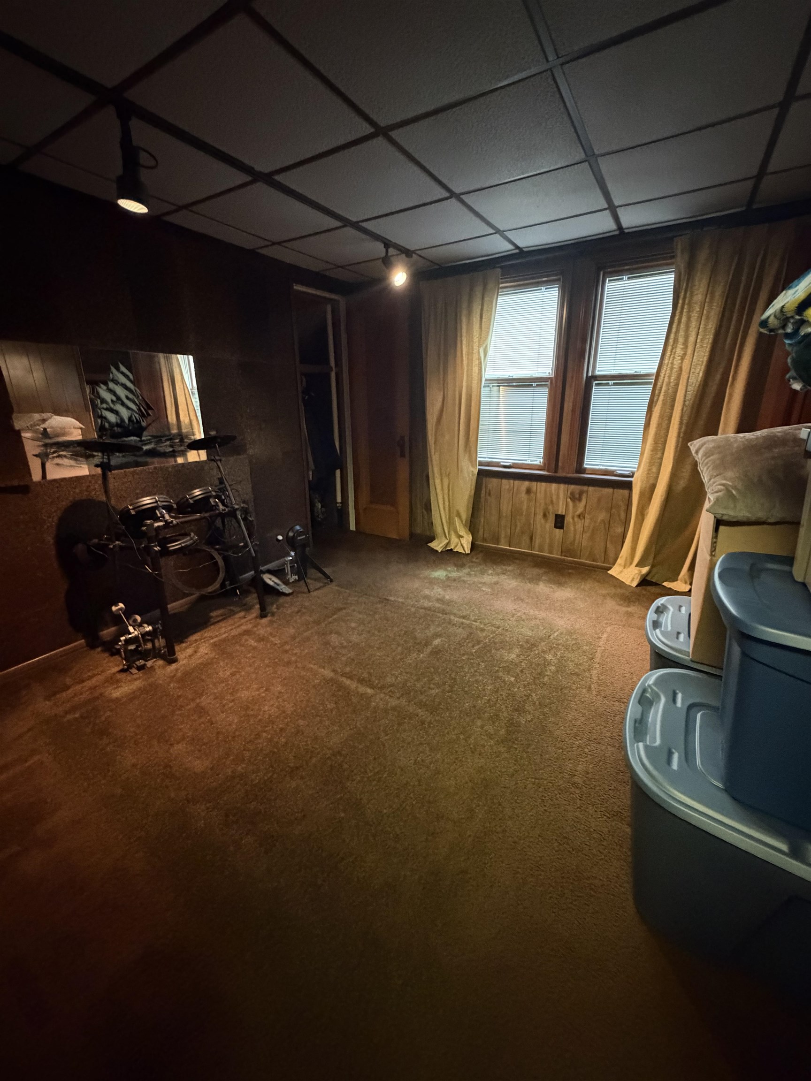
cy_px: 540
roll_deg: +0.1
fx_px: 437
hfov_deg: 85.7
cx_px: 406
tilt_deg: -17.2
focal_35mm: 14
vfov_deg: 102.1
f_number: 2.2
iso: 1250
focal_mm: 2.22
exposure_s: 1/30
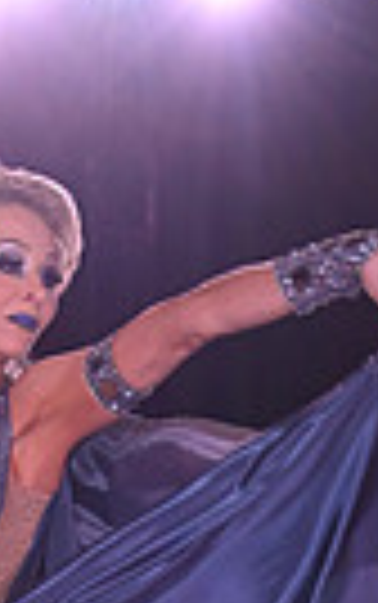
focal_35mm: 345
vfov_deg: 6.0
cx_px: -128
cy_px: 914
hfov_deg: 3.8
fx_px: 5674
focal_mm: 78
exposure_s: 1/200
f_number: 6.3
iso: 1250
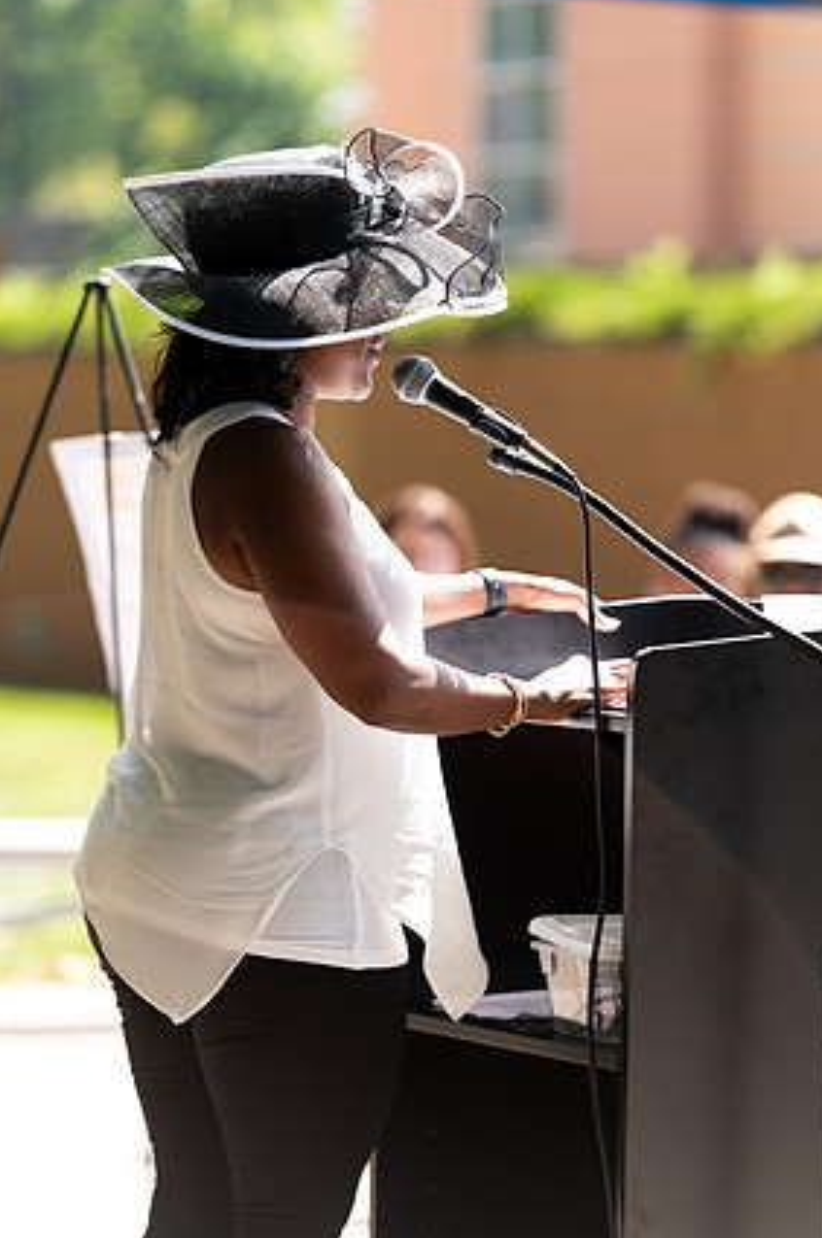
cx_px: 430
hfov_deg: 7.6
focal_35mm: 180
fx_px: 6185
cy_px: 620
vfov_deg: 11.4
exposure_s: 1/640
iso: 100
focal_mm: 170
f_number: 2.8
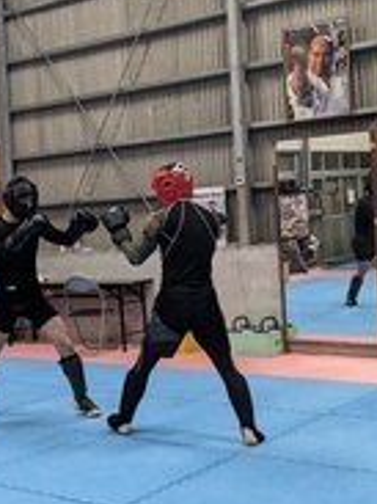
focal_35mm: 59
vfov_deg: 32.6
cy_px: 204
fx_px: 858
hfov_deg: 24.6
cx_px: 113
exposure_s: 1/99.9
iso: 459
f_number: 1.73
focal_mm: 4.38
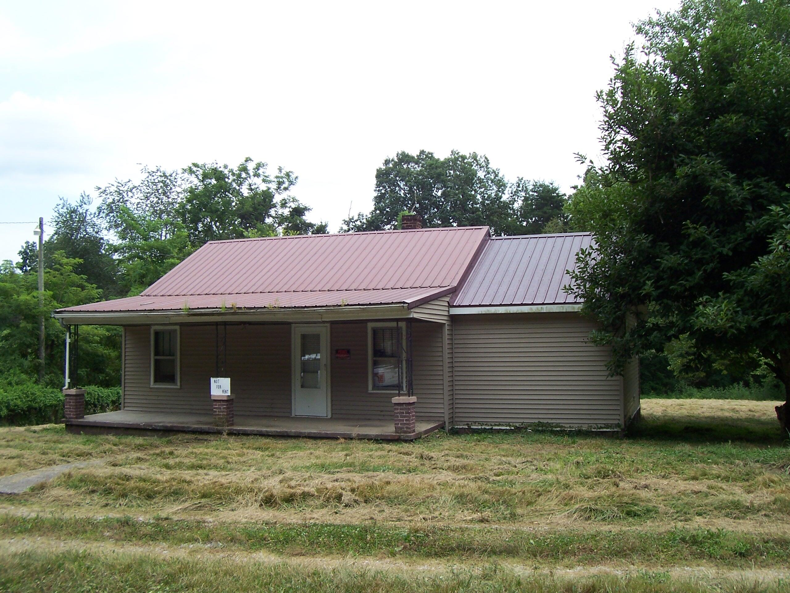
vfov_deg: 41.8
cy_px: 296
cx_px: 395
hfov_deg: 54.0
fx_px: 776
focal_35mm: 34
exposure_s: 1/250
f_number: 5.6
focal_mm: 5.6
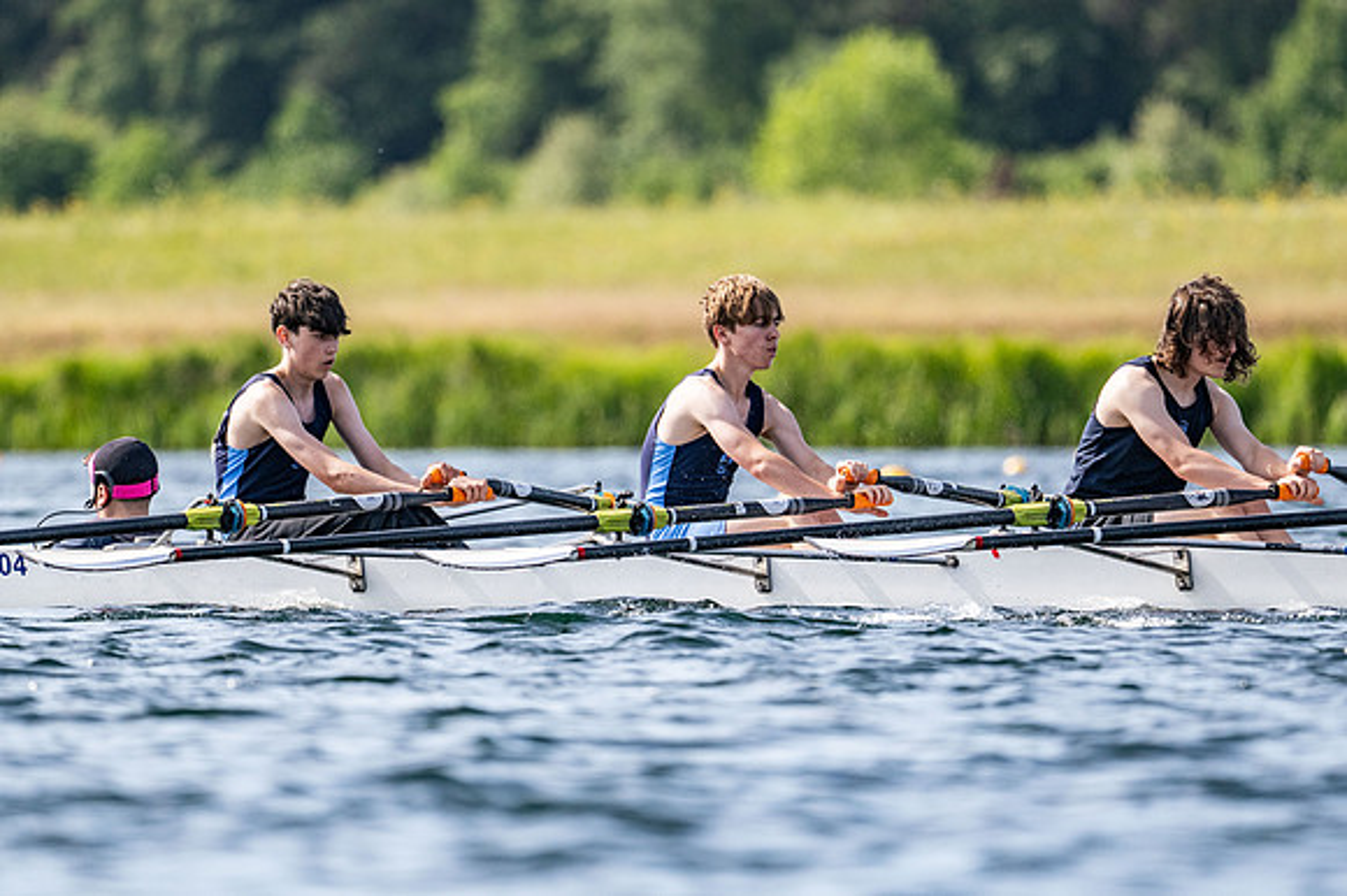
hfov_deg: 3.4
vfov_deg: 2.3
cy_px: 448
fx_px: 22436
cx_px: 674
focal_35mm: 600
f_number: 4.5
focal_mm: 400
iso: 320
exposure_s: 1/2500
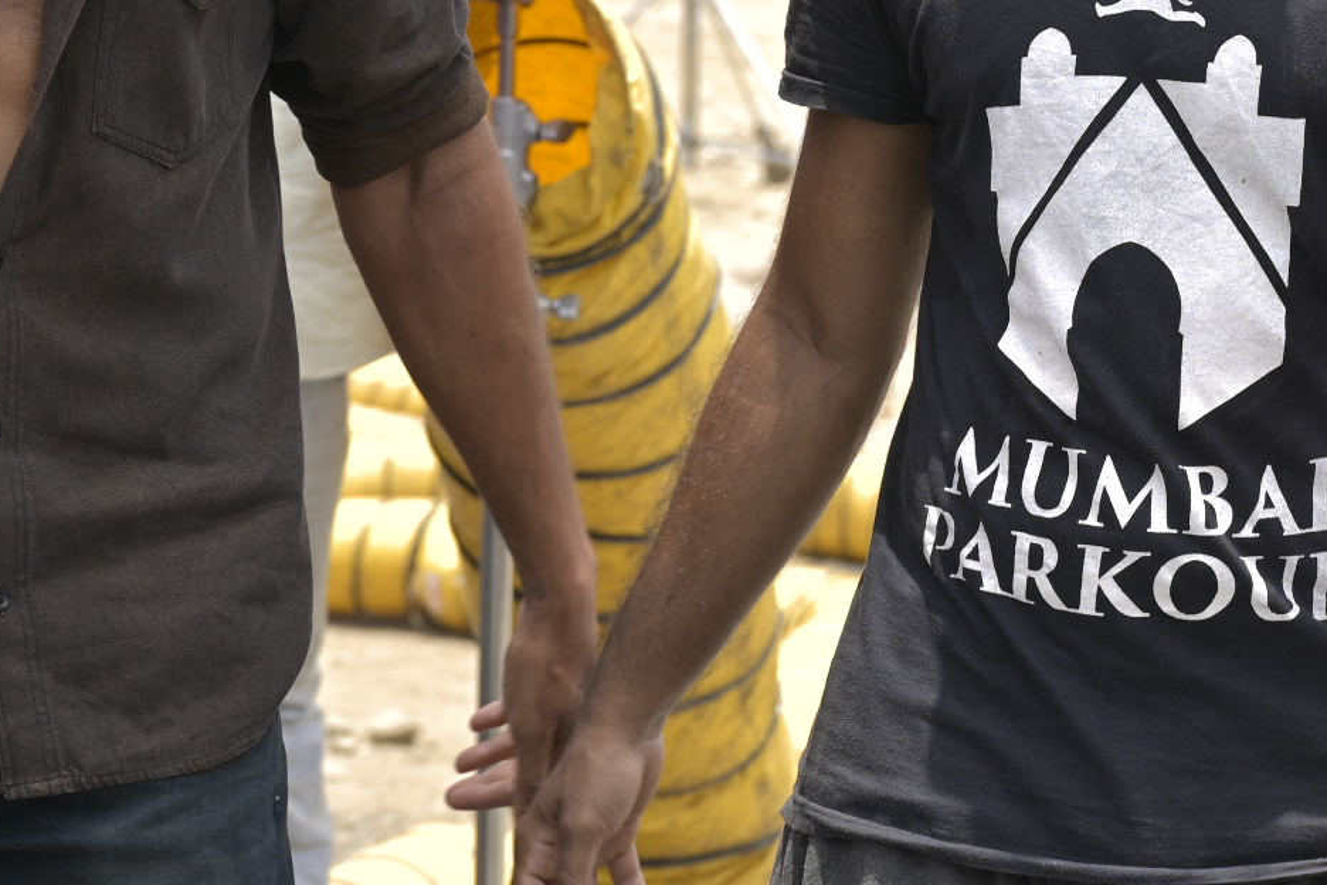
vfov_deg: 10.8
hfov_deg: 16.2
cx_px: 1034
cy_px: 23
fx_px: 4644
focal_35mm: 126
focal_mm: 39
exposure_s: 1/320
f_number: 4
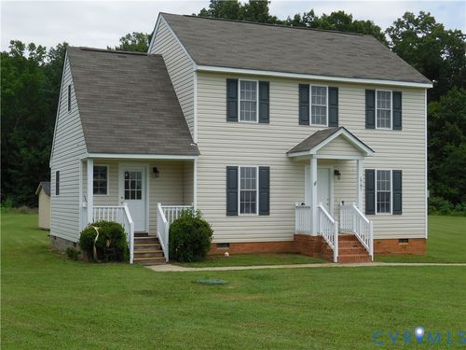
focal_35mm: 51
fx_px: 687
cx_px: 233
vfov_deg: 28.6
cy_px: 175
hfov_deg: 37.5
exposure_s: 1/640
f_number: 4.9
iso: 125
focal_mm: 9.1
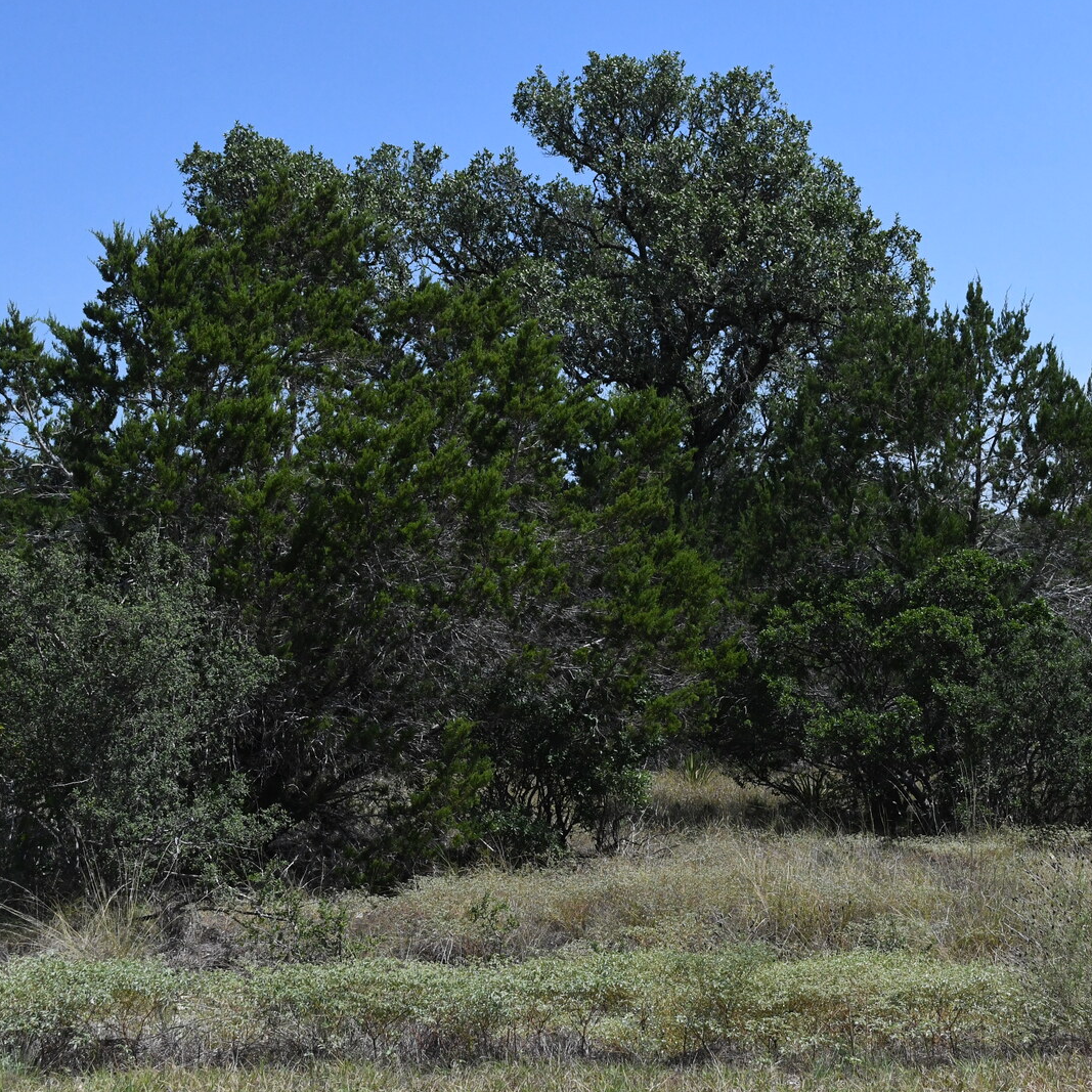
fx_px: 2213
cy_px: 541
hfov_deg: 27.7
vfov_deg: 27.7
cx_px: 615
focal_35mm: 62
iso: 2000
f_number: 8
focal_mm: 32
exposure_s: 1/8000
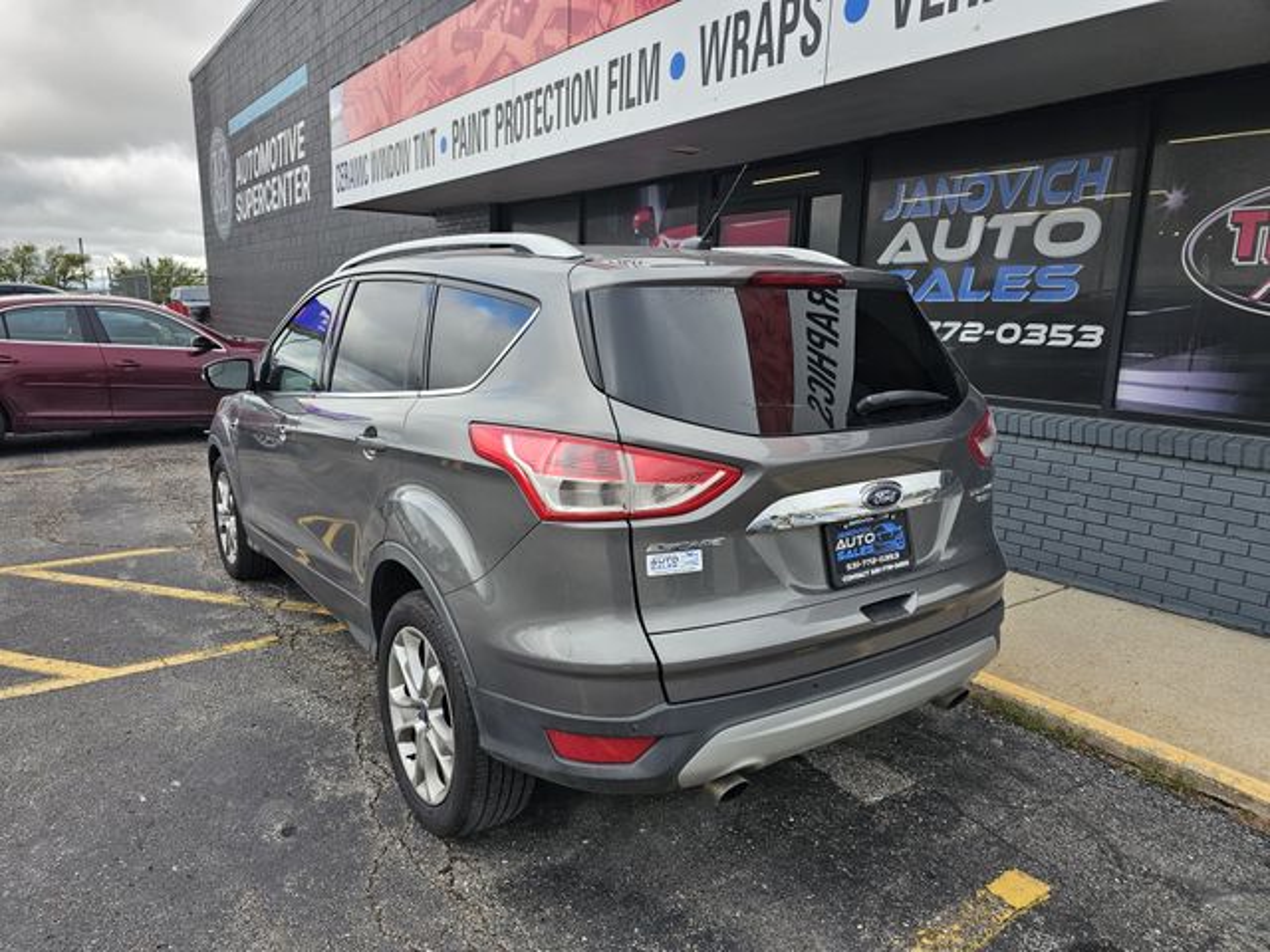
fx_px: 844
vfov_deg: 58.9
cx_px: 635
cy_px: 476
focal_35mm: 23
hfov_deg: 73.9
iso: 10
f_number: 1.7
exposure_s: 1/182
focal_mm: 6.3
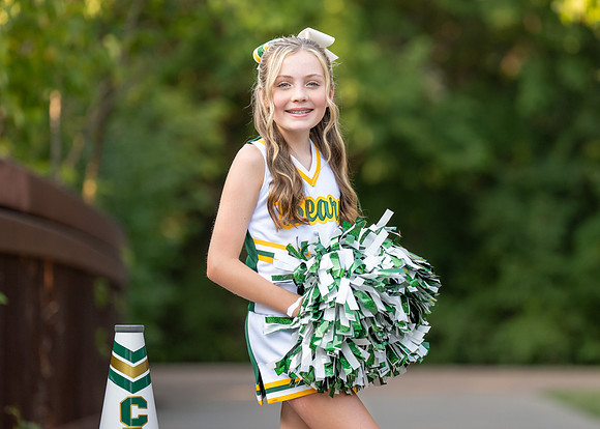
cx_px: 335
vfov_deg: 6.9
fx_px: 3541
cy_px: 193
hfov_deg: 9.7
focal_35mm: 208
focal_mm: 158
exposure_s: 1/1250
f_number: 2.8
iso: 800
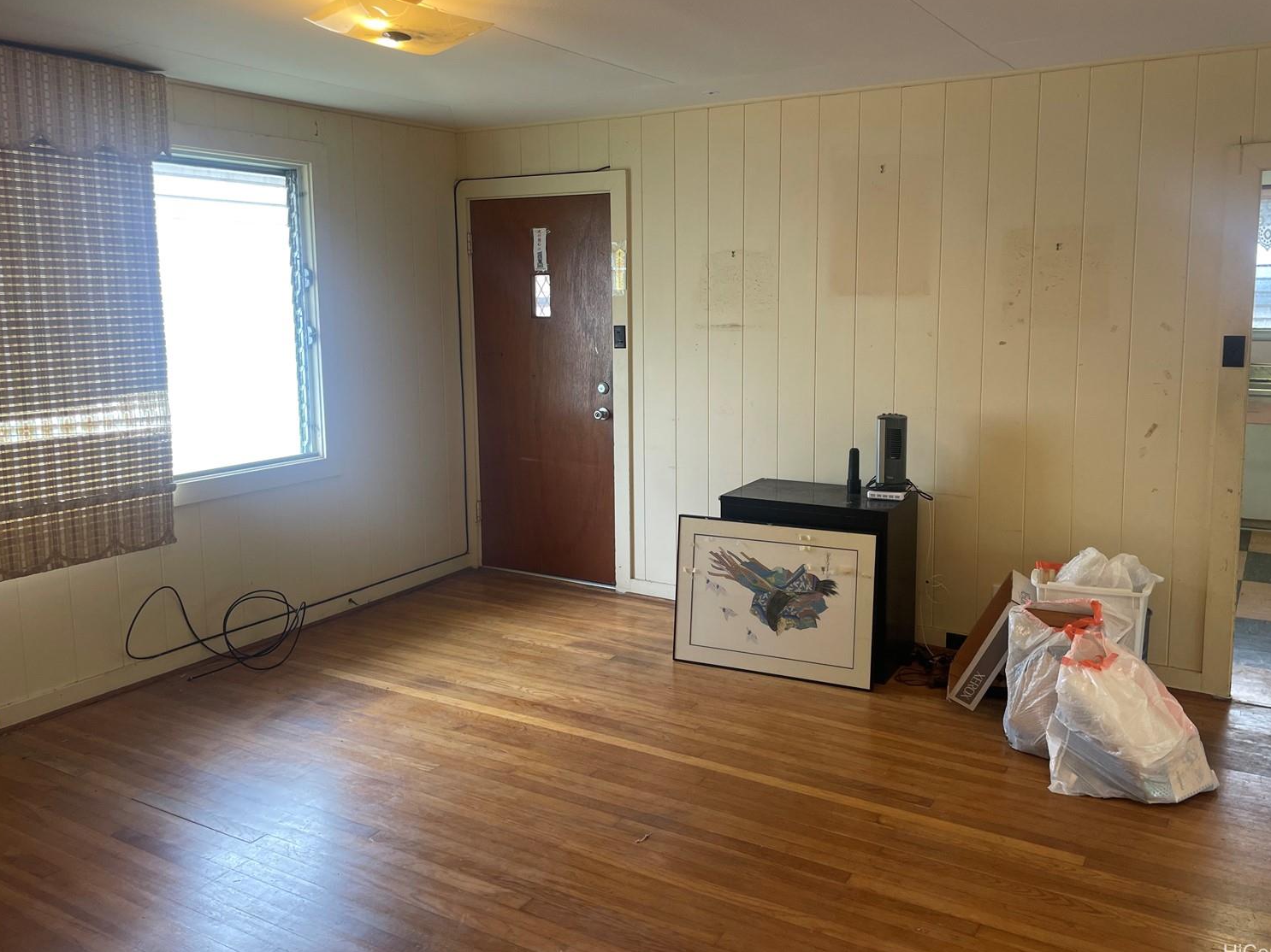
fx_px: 1028
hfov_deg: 63.4
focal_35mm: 28
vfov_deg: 49.7
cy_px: 448
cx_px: 665
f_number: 1.6
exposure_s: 1/60
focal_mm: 4.2
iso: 64
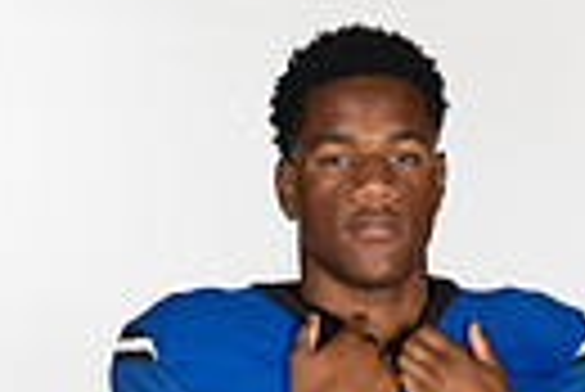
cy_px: 906
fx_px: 3270
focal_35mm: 201
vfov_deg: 6.5
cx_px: 292
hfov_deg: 10.2
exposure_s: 1/400
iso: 250
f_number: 7.1
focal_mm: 58
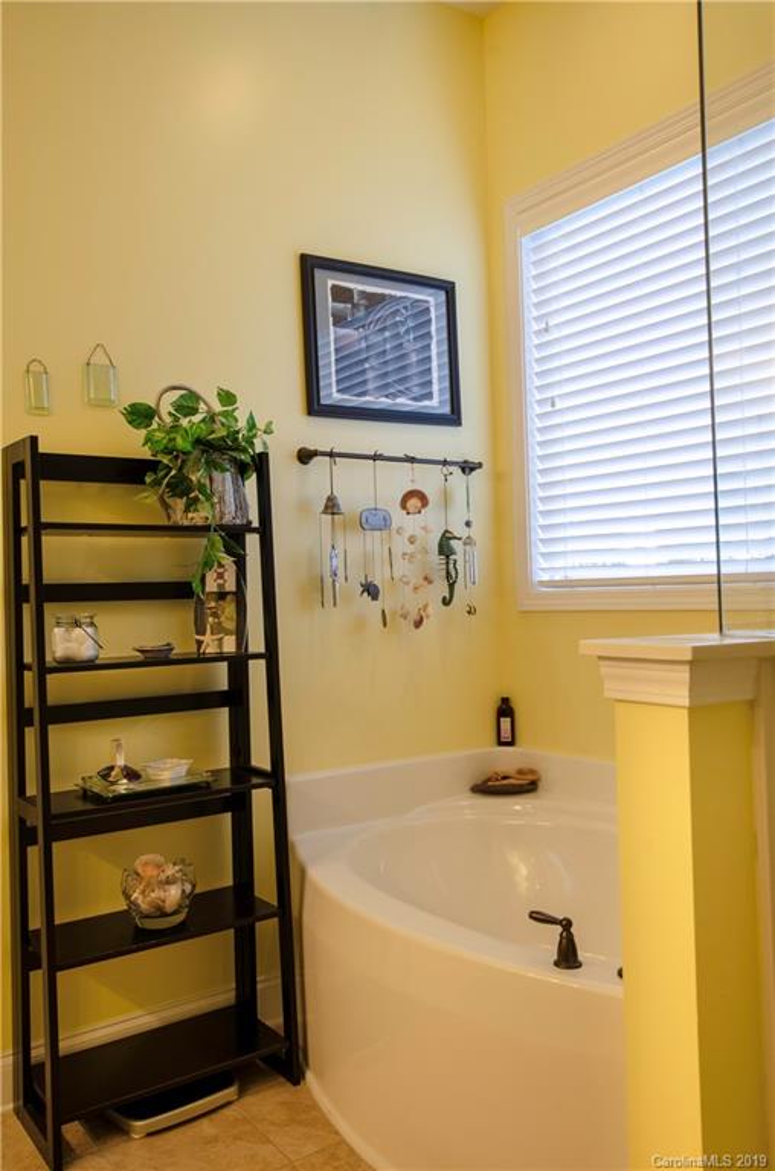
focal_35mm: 30
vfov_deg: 62.1
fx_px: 974
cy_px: 586
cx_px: 388
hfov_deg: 43.4
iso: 320
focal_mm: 20
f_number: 9
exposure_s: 1/13
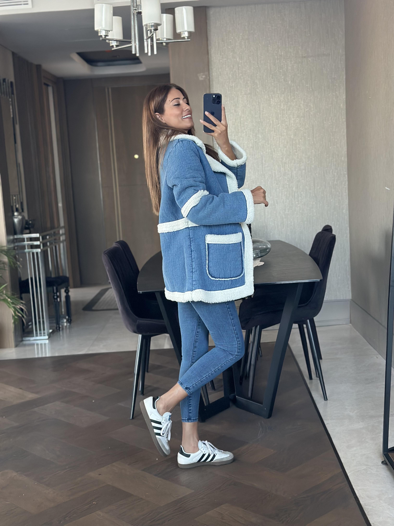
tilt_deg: -18.6
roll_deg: +3.3
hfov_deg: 30.3
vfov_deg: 39.7
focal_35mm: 48
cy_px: 263
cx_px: 197
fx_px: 728
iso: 320
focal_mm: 6.86
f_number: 1.78
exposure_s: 1/60
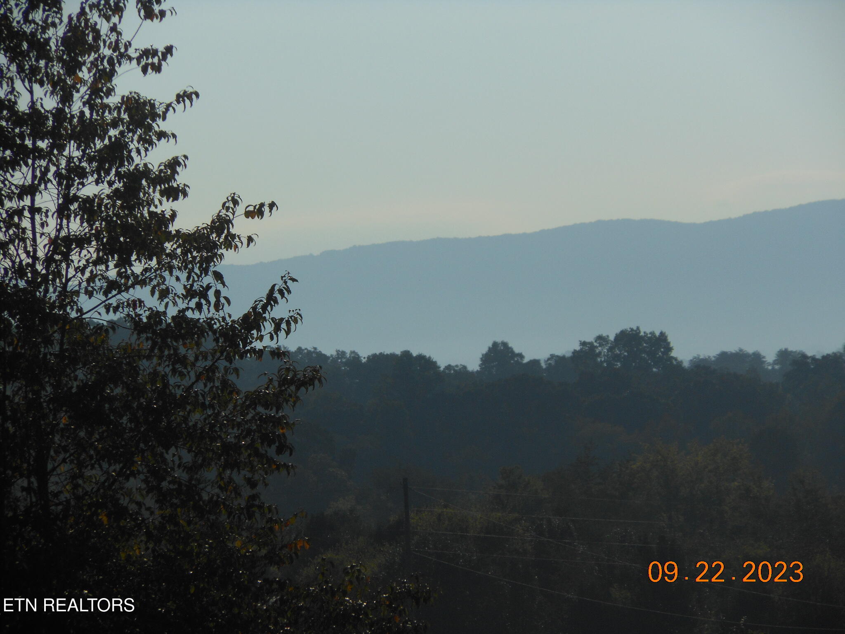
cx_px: 422
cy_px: 317
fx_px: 4784
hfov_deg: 10.1
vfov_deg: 7.6
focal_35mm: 196
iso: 80
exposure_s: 1/320
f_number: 15.9
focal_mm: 35
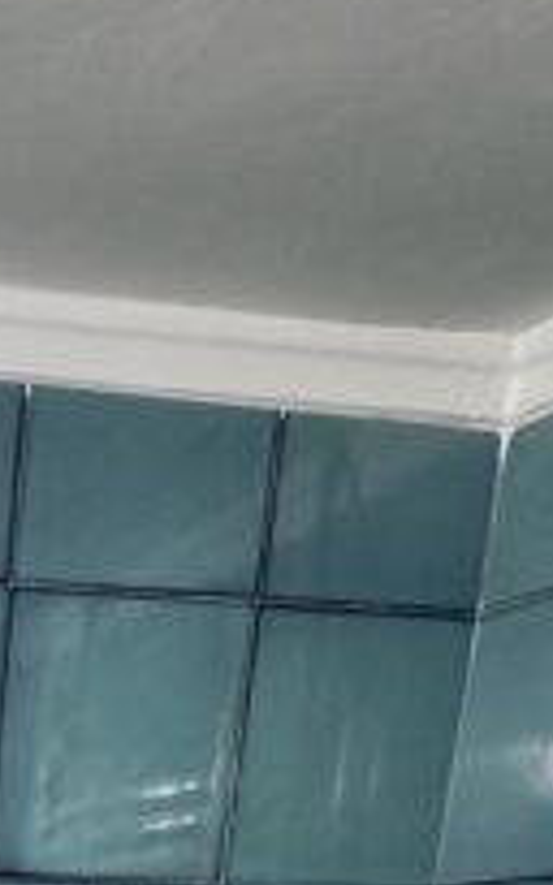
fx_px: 1786
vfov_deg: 20.1
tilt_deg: -16.4
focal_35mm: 74
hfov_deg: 14.8
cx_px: -518
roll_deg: -1.8
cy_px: 1593
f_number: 2.2
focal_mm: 2.22
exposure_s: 1/50
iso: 160
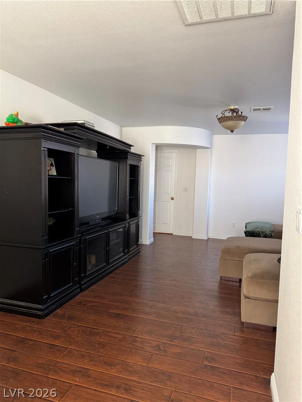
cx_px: 151
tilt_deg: -5.2
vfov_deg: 71.6
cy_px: 201
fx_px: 279
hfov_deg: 56.8
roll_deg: -1.7
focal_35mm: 24
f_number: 1.78
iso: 320
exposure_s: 1/60
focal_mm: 6.76
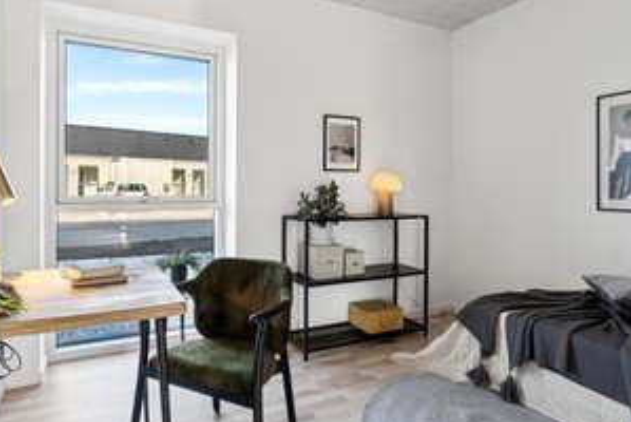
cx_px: 284
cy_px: 190
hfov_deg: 80.9
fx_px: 368
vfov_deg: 59.5
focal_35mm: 21
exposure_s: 1/30
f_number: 8
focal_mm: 10
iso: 200
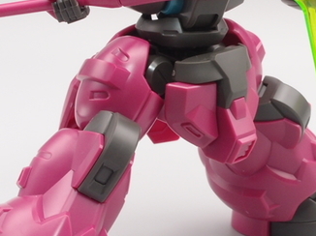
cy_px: 70
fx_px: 1031
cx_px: 225
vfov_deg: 13.1
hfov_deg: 17.4
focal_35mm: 113
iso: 100
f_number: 8
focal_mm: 9.87
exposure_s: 1/2.5
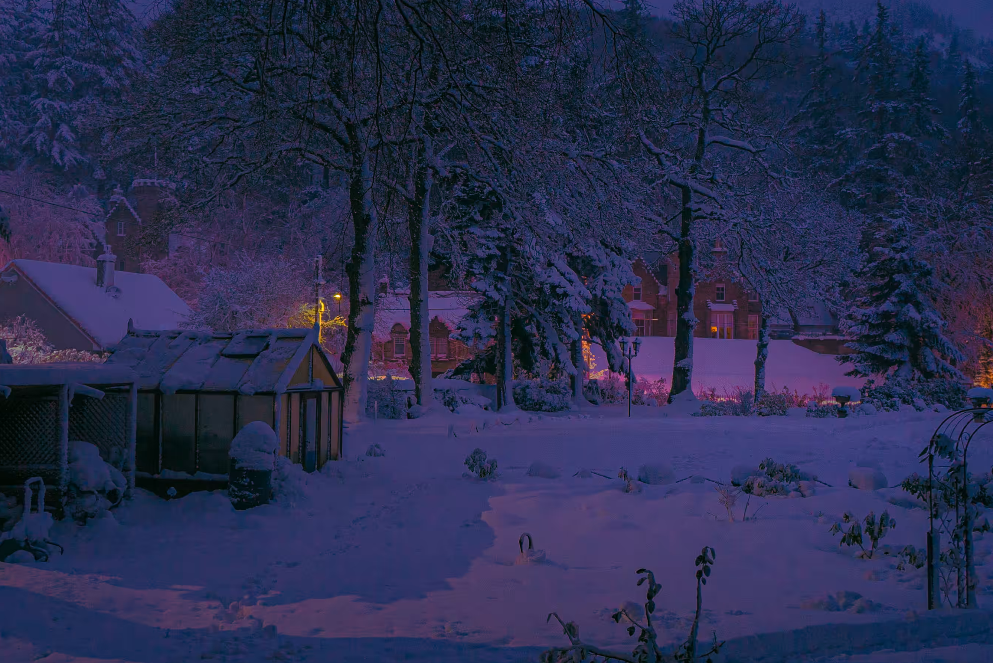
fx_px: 1104
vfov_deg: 33.4
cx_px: 502
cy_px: 325
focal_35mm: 40
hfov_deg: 48.4
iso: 1000
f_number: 4.5
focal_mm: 26
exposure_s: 1/50
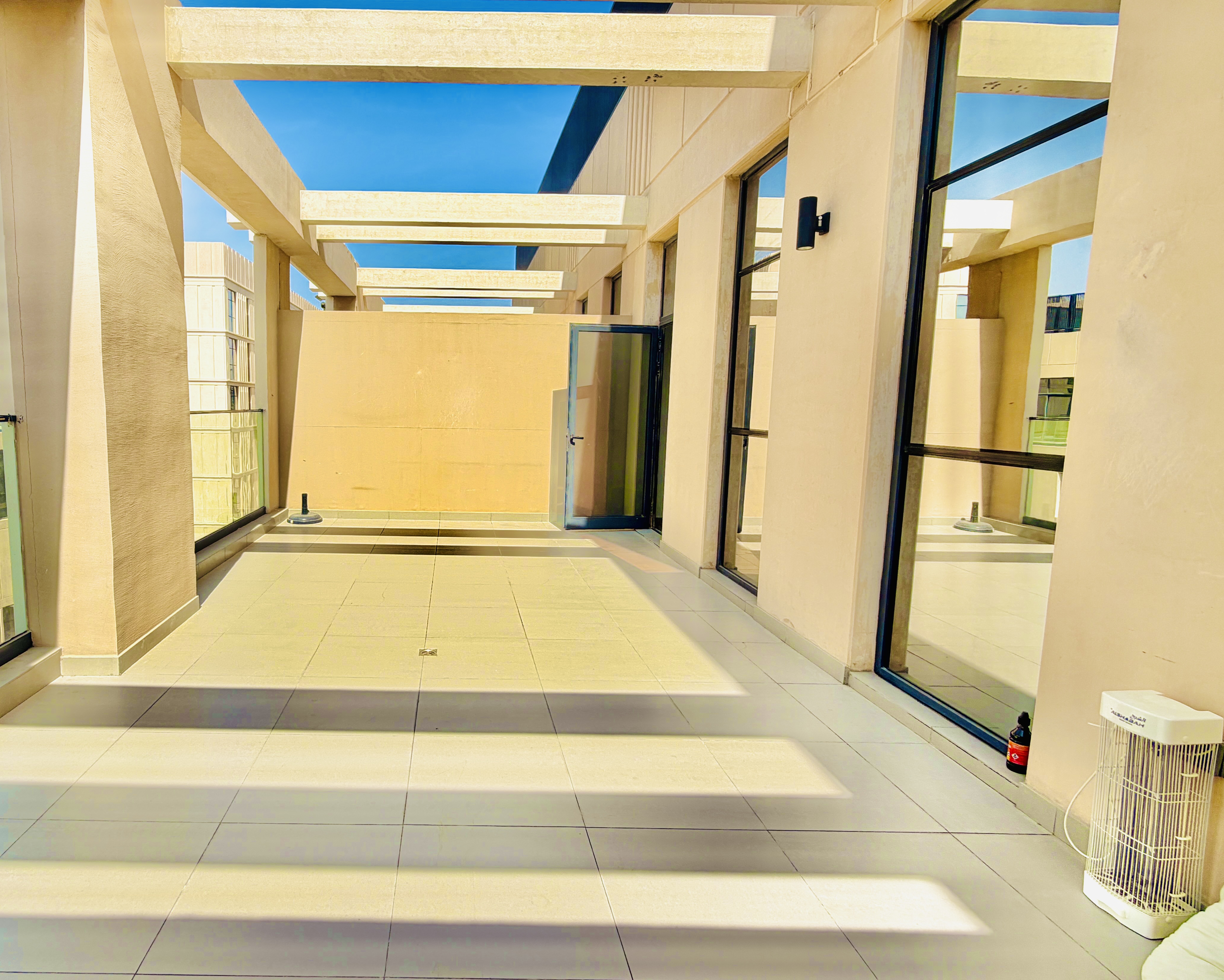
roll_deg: -0.7
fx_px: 688
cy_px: 484
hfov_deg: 81.7
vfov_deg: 70.9
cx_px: 459
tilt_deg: -7.1
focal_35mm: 19
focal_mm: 2.22
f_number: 2.2
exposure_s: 1/770
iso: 25
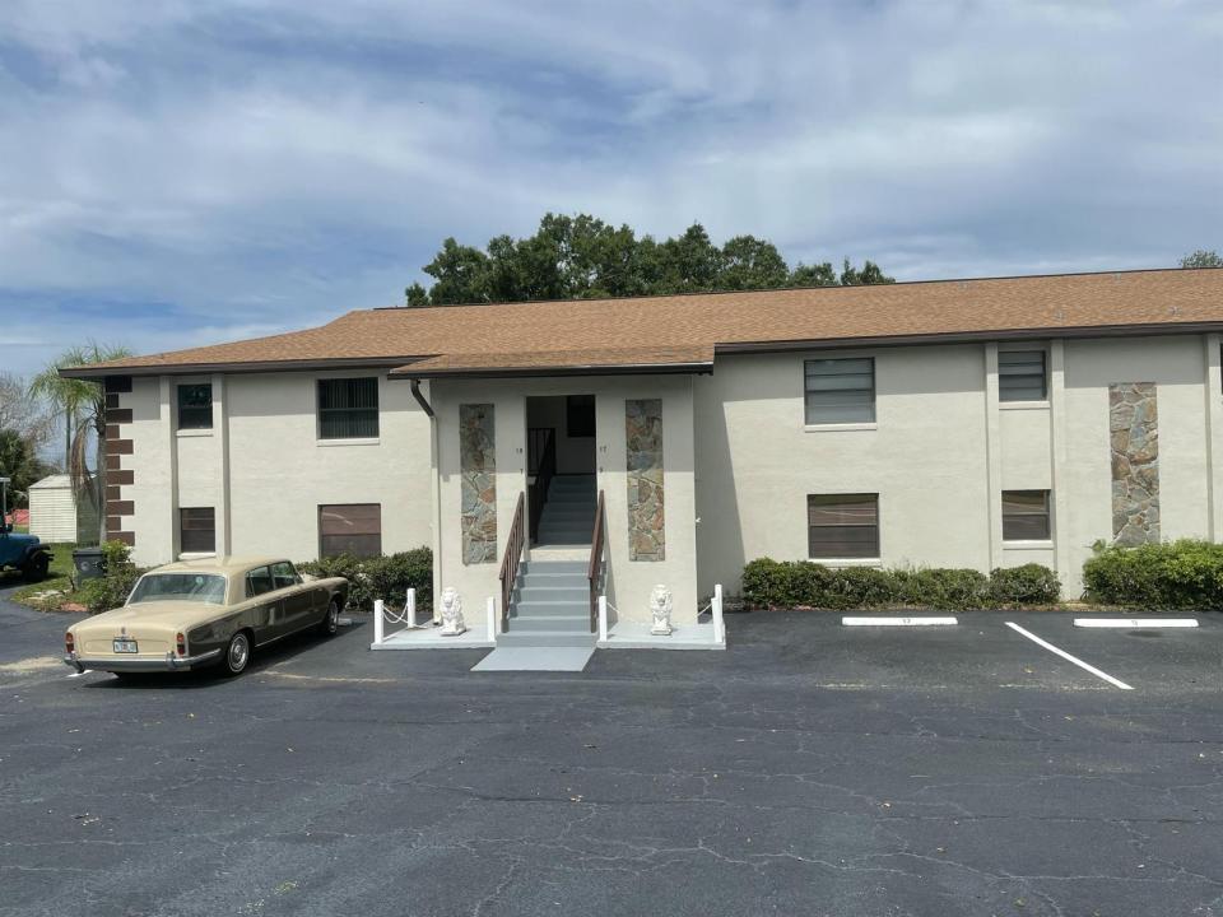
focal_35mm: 25
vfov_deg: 54.9
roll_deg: +2.3
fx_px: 883
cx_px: 612
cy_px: 458
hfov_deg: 69.4
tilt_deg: -0.1
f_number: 1.6
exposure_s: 1/7407
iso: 32
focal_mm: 5.1
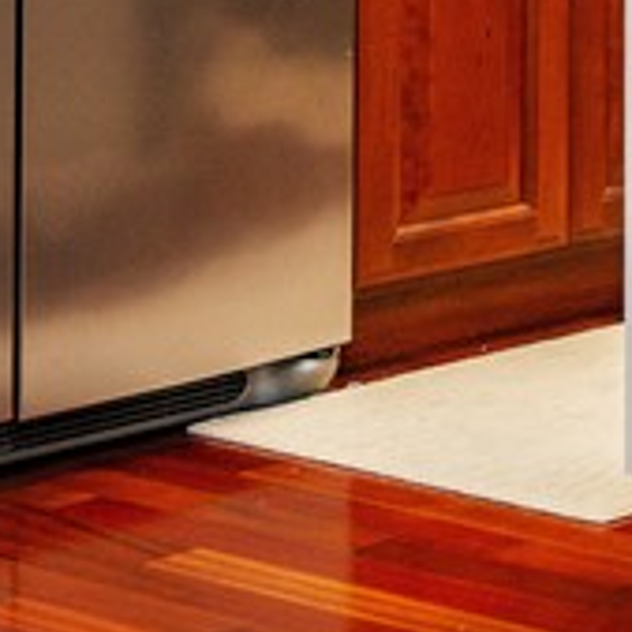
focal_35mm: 164
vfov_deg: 10.0
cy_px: -524
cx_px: 1806
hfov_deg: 8.9
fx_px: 3388
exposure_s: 1/15
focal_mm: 30
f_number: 6.3
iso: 320
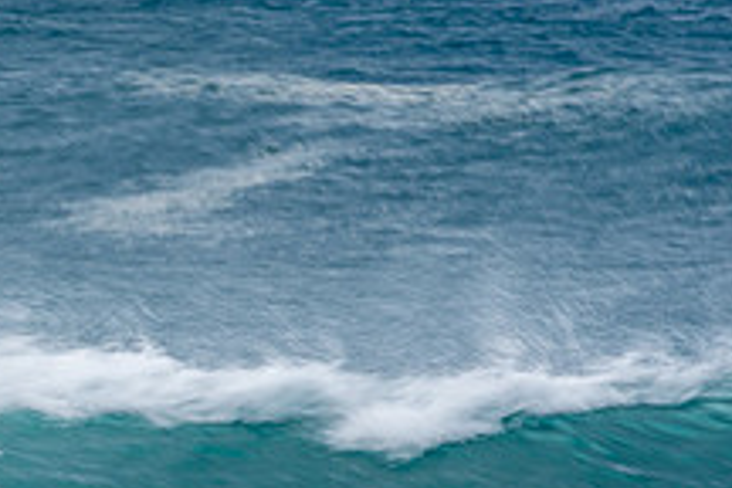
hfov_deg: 1.1
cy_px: 544
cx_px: -234
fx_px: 39281
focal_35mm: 1932
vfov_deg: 0.7
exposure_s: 1/25
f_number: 22
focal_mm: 480
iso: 100
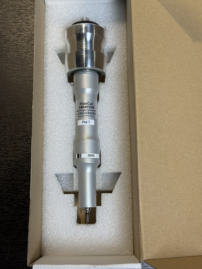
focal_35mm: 48
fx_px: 373
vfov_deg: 39.7
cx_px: 101
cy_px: 134
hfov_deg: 30.3
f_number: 1.78
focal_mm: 6.76
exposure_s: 1/213
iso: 100
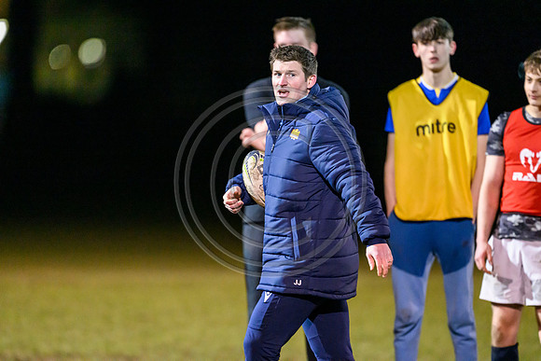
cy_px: 180
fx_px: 6012
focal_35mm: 400
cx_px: 270
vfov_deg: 3.4
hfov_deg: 5.2
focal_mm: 400
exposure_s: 1/640
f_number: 2.8
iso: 16000
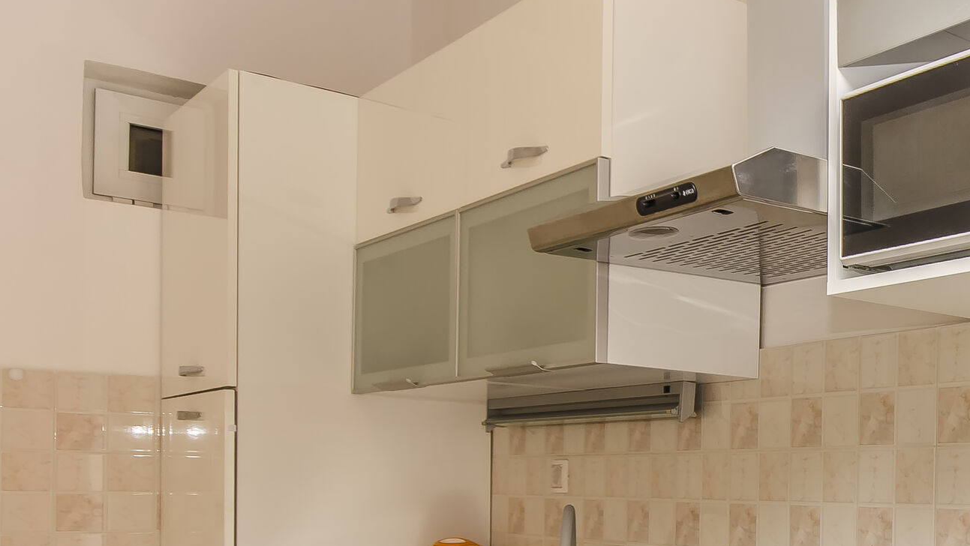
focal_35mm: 44
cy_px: 495
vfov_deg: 26.1
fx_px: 1135
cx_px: 1037
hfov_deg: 39.0
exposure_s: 1/125
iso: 100
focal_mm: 13
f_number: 7.1
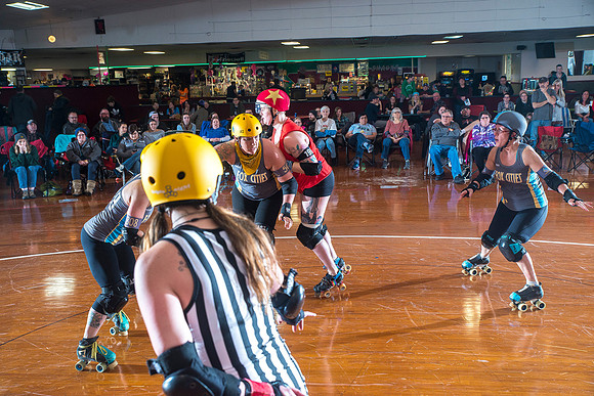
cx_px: 297
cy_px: 198
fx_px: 627
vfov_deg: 35.1
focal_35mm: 38
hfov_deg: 50.7
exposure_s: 1/160
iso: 800
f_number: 5.6
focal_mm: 38
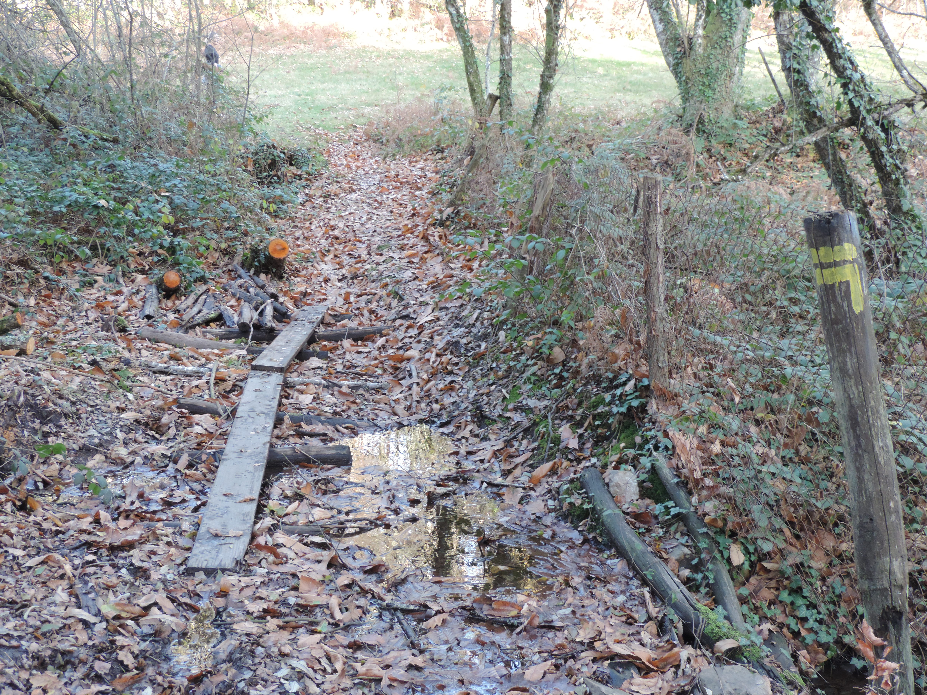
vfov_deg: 33.6
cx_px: 464
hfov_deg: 43.9
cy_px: 348
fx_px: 1152
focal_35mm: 43
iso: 320
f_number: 3.4
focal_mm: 7.6
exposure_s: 1/50
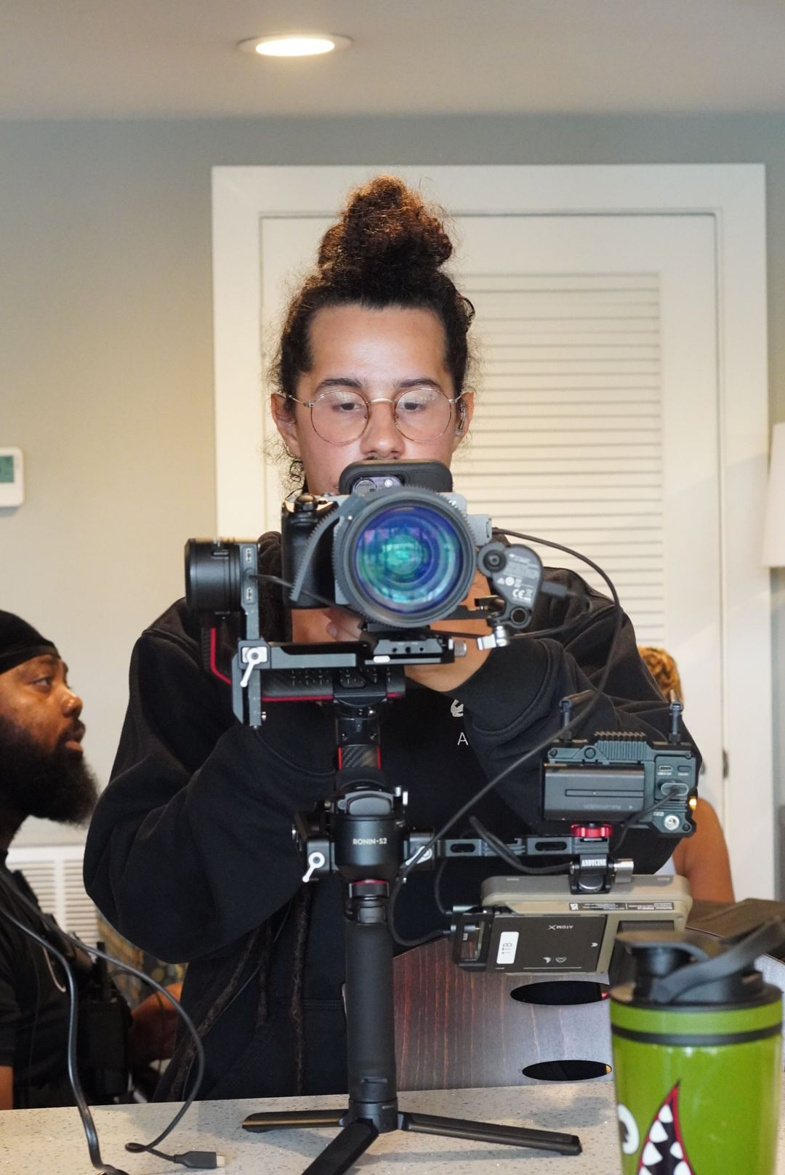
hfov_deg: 18.2
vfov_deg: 27.0
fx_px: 2449
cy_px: 588
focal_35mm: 75
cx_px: 392
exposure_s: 1/125
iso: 6400
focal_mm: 50
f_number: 6.3
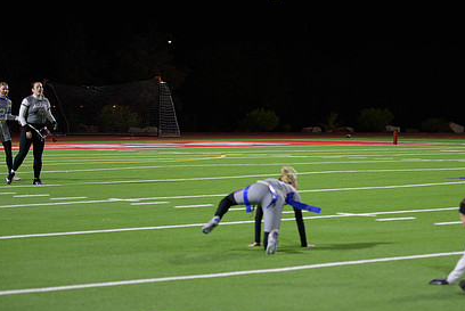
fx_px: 1836
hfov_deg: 14.4
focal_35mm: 142
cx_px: 269
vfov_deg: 9.7
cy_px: 161
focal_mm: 100
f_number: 2.8
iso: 1000
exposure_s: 1/200
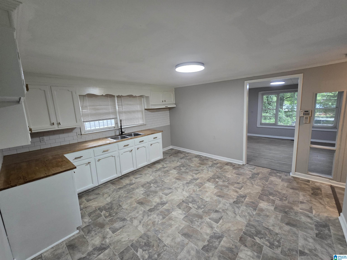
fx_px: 130
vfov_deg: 89.9
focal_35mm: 13
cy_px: 130
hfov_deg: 106.2
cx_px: 174
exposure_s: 1/60
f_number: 2.2
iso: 250
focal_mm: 2.2
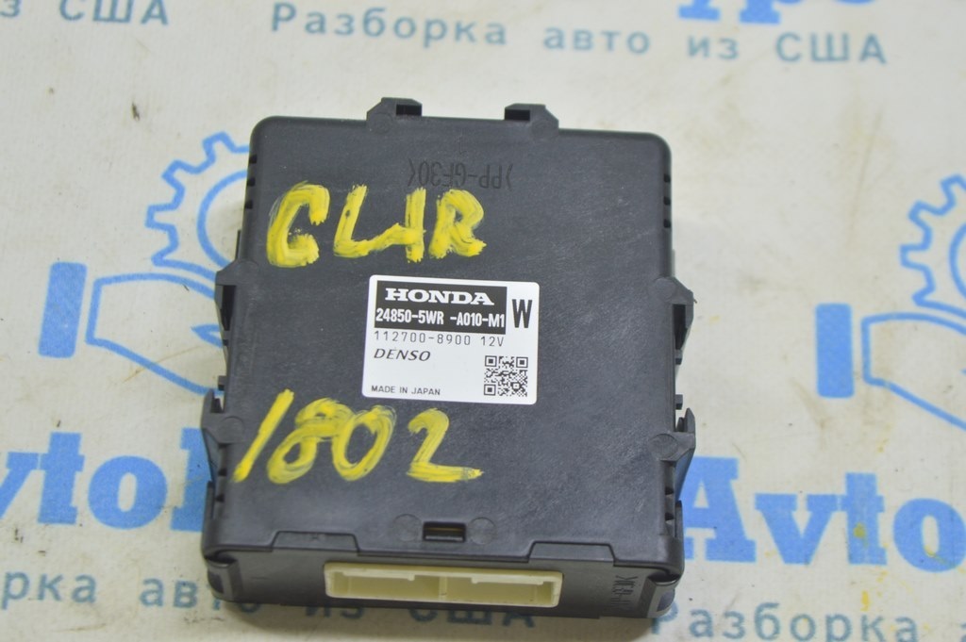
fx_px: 2091
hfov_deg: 26.0
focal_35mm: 78
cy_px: 321
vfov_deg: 17.5
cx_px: 483
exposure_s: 1/20
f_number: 5.6
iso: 400
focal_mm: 52
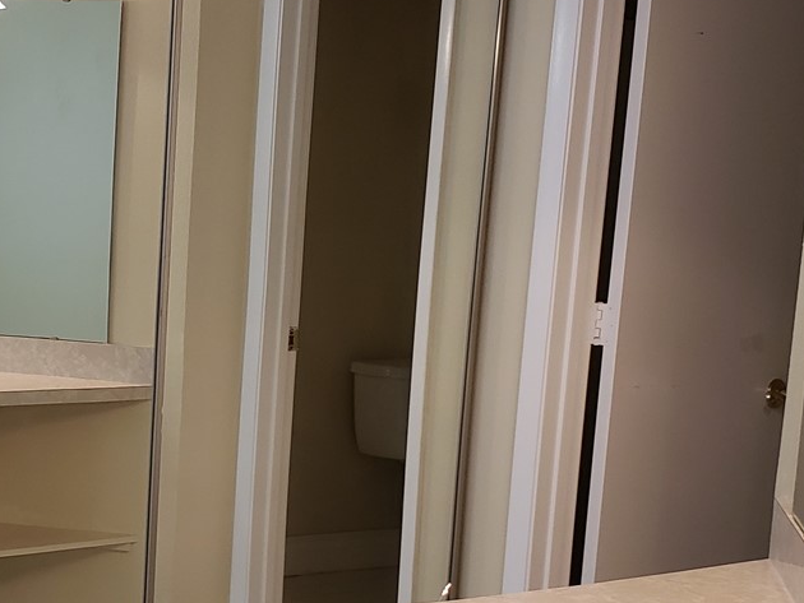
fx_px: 1534
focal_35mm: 66
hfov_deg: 28.8
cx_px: 170
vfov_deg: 22.2
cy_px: 358
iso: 200
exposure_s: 1/60
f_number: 2.4
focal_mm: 4.3
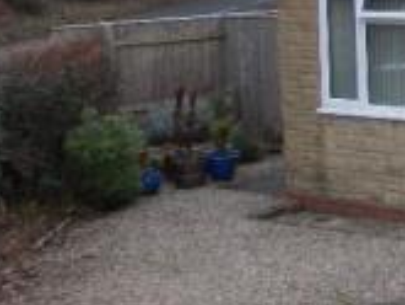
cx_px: 698
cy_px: 18
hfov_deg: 16.9
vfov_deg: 14.8
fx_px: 1159
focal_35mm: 99
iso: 100
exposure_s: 1/60
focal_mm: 4
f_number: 2.7
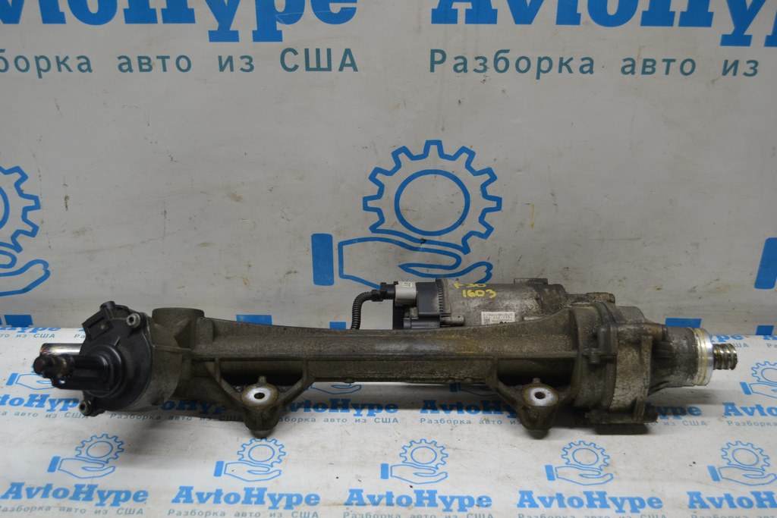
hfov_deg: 45.0
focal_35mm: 44
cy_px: 259
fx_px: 939
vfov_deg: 30.9
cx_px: 388
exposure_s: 1/80
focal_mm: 29
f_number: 4.5
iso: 400
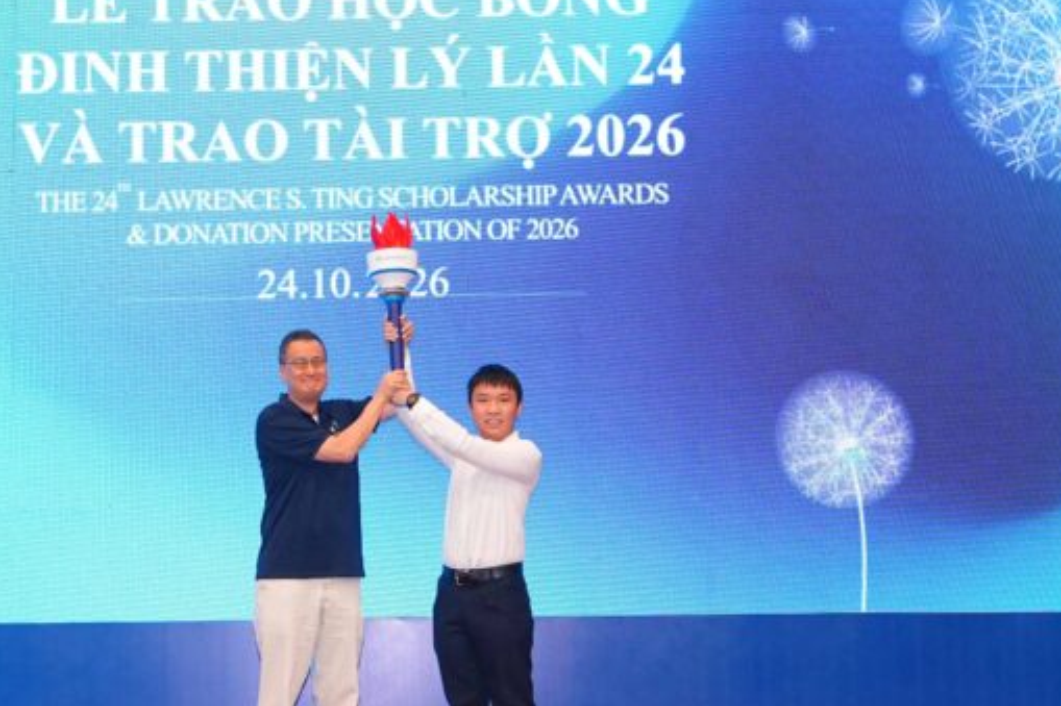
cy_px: 375
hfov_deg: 26.1
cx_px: 325
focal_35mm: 77
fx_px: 2268
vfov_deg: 17.7
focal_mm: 34
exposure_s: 1/160
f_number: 4
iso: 2000
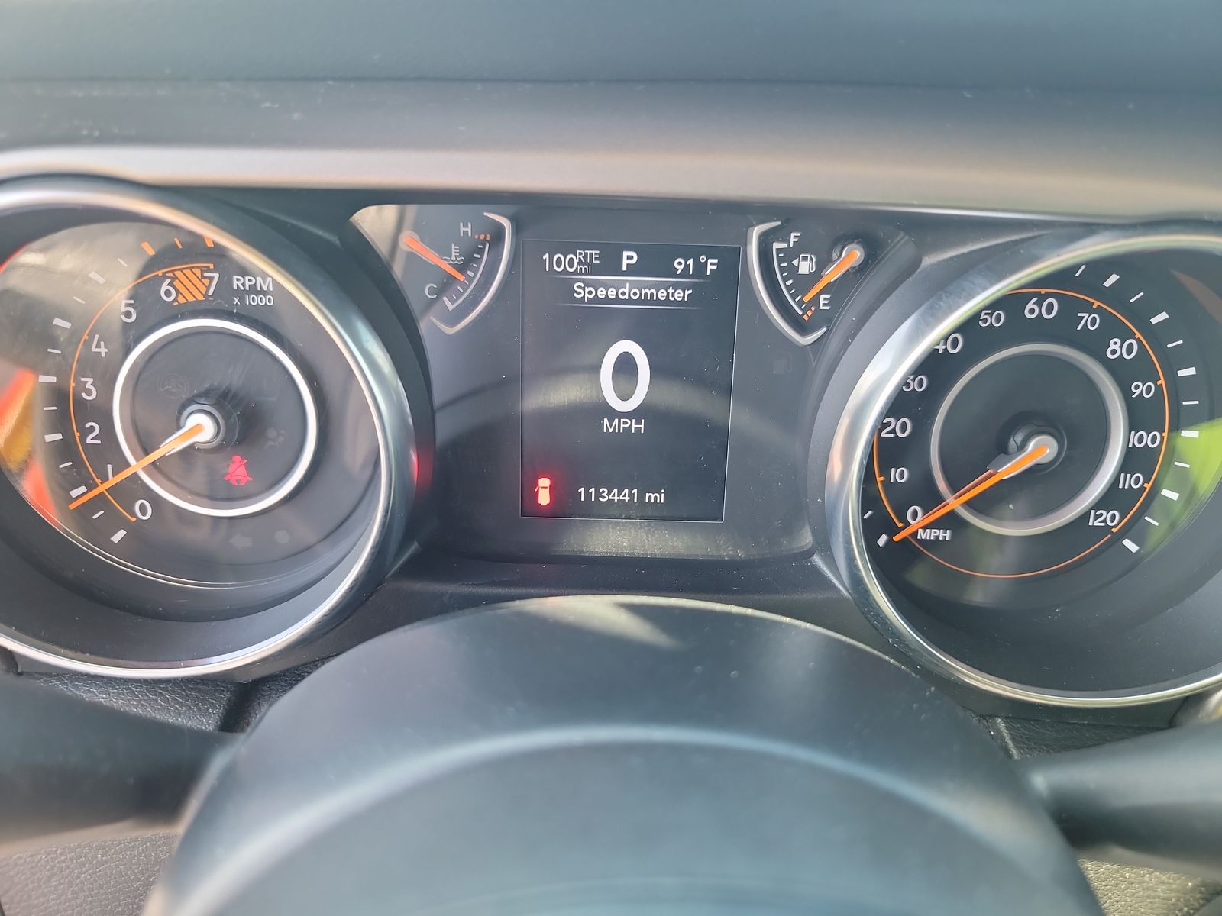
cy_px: 458
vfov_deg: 56.8
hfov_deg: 71.6
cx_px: 611
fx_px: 847
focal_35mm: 24
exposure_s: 1/59
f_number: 1.8
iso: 205
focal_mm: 6.7
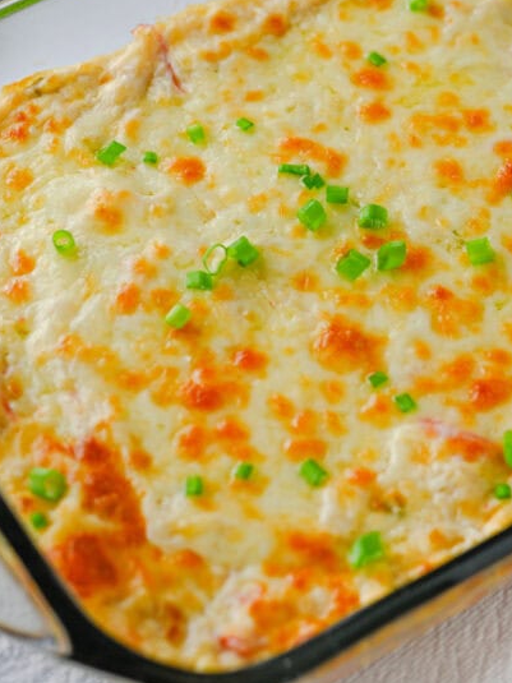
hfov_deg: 15.7
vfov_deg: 21.3
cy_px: 255
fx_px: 1815
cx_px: 544
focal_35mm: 92
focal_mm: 50
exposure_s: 1/100
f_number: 4.5
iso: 220
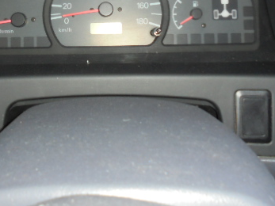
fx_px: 381
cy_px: 36
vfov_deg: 29.4
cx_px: 87
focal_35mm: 48
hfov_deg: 39.1
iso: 200
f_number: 3.5
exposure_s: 1/30
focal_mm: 4.6
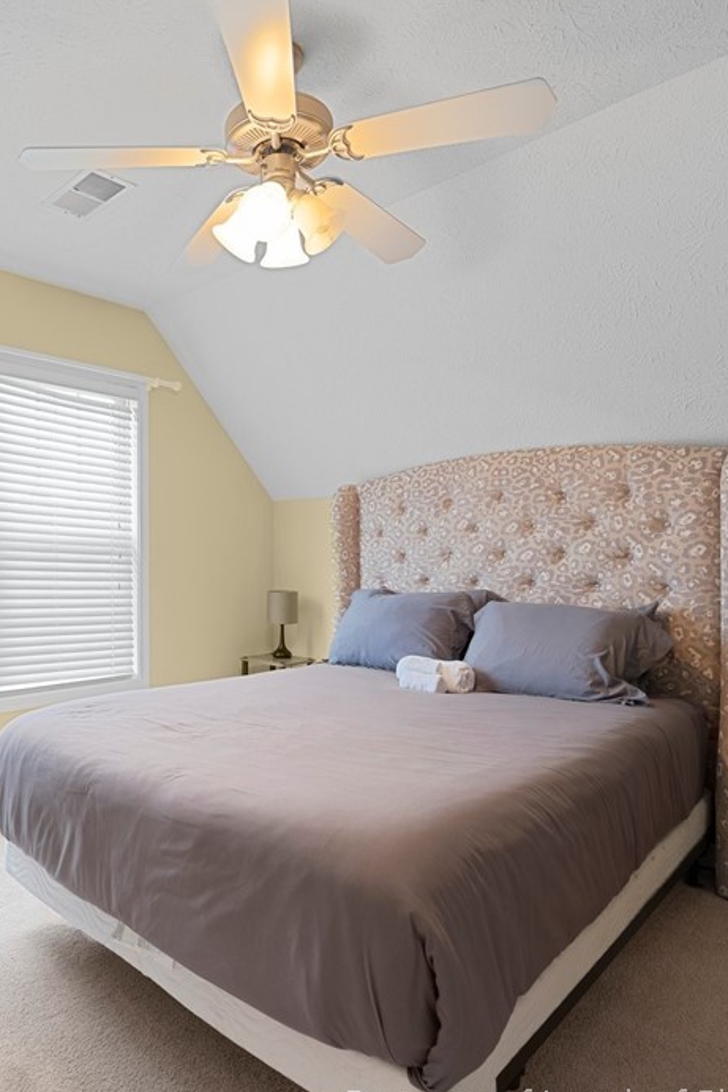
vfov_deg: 78.6
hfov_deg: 55.9
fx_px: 667
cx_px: 234
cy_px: 557
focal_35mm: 22
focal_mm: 14
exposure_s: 1/5
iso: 160
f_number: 5
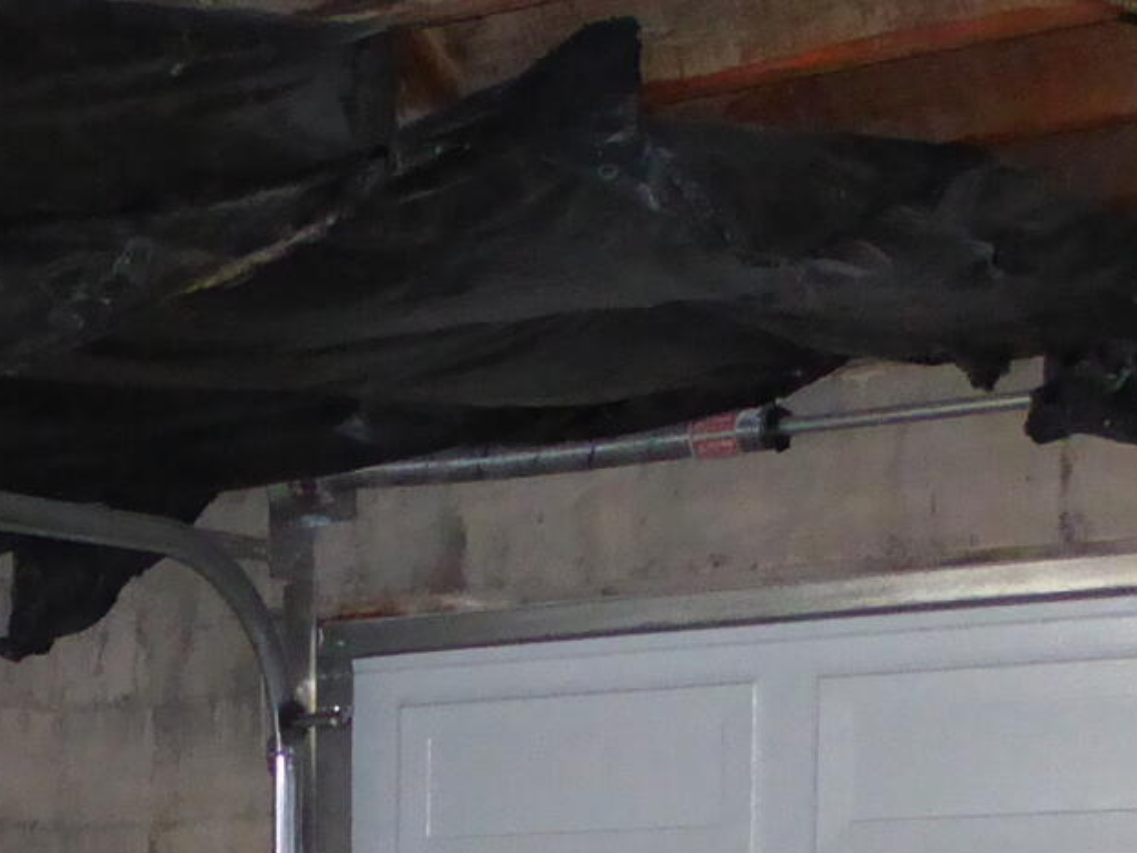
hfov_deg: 16.3
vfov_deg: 12.1
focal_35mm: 116
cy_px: 1312
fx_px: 3811
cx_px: -209
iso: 500
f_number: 3.3
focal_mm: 4.3
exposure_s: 1/60
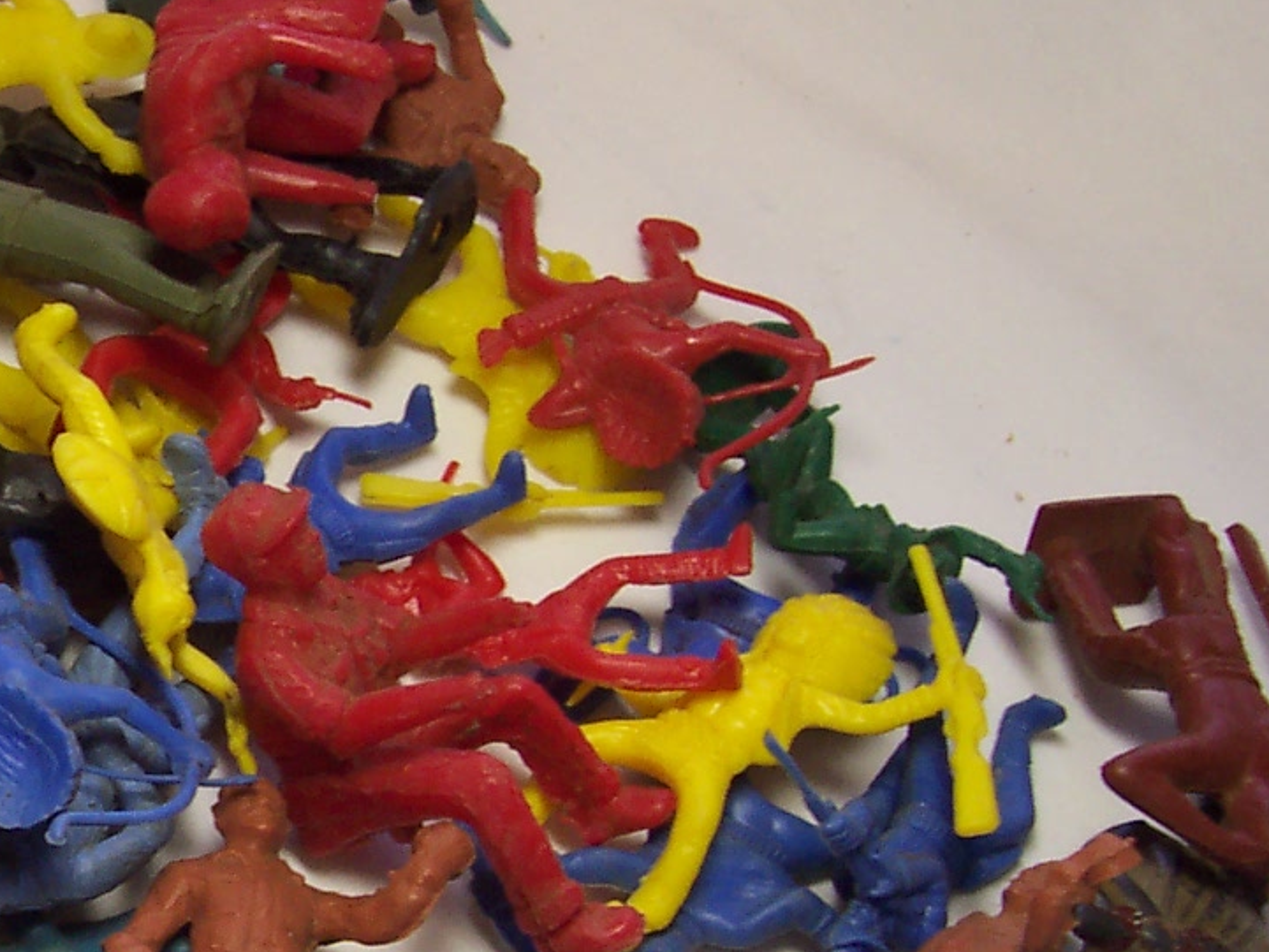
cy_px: 751
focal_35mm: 85
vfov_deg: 17.2
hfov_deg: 21.9
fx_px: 3117
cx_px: -76
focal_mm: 5.6
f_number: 2.8
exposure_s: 1/45
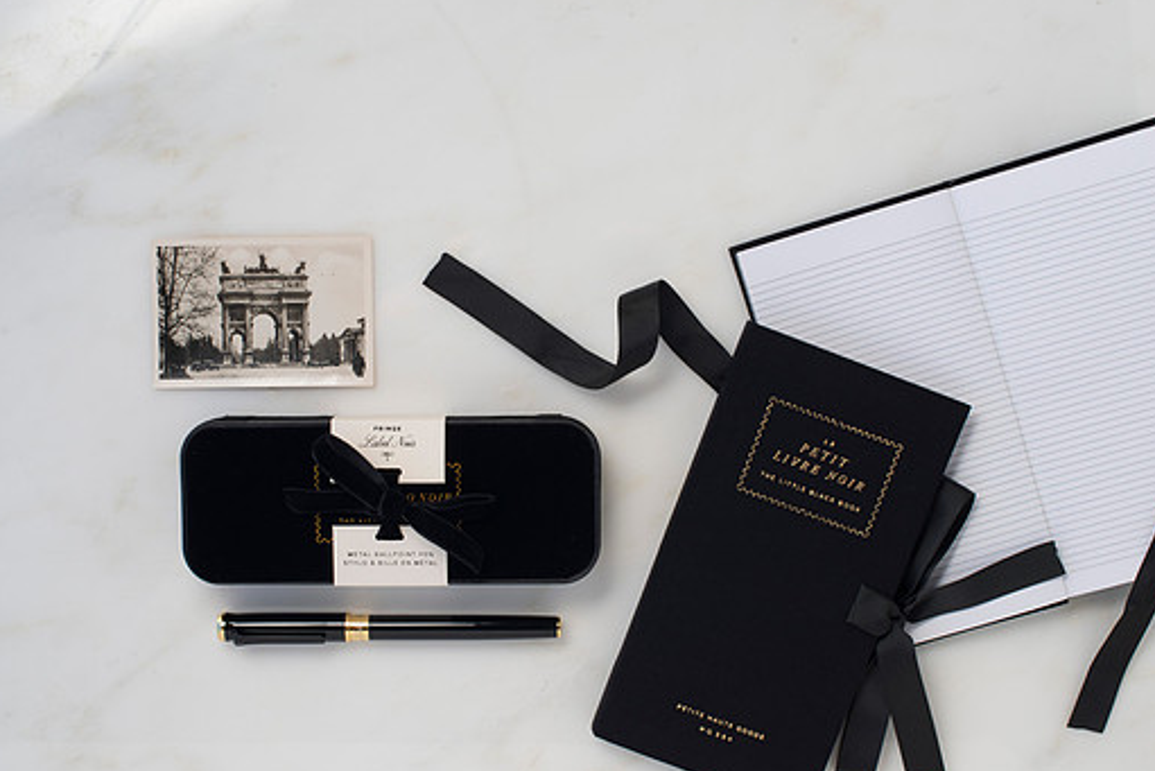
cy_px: 424
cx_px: 522
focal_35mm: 57
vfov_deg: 23.8
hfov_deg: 35.0
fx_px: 1829
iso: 250
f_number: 11
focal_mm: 50
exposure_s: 1/80
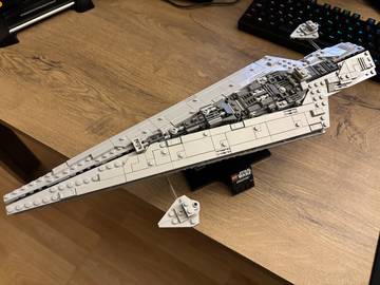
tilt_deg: -57.2
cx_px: 190
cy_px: 142
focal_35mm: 26
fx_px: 285
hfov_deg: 67.3
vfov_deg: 53.1
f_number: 1.6
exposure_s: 1/50
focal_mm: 5.96
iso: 500
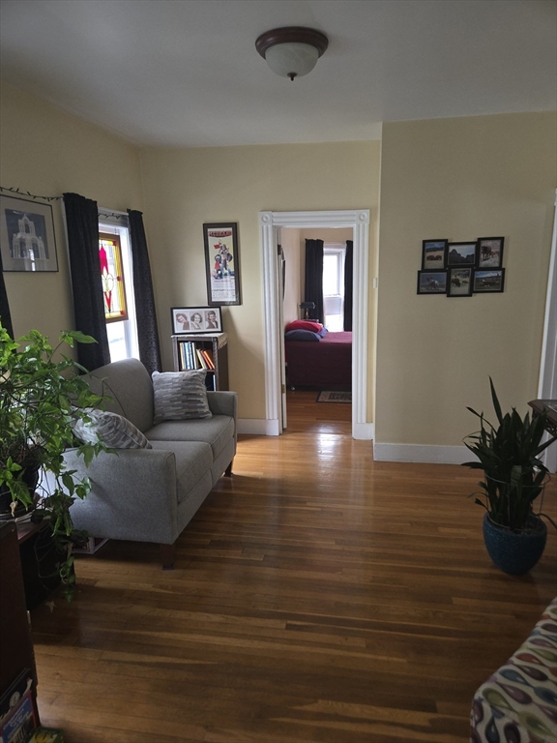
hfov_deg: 58.9
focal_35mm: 23
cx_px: 278
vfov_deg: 73.9
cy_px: 372
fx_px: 493
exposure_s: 1/60
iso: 125
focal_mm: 5.4
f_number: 1.8
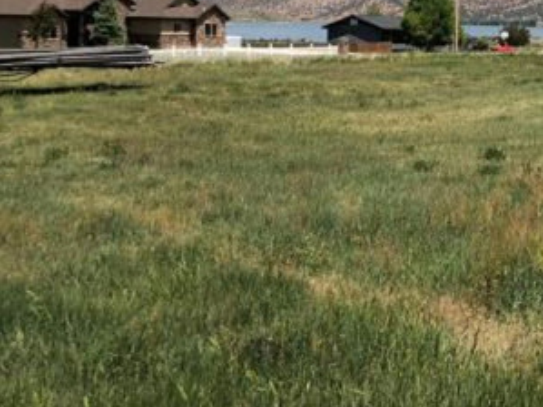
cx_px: 548
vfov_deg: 23.6
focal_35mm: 60
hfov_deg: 29.9
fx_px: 941
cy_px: 29
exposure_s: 1/3247
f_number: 1.8
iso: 20
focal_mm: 3.99
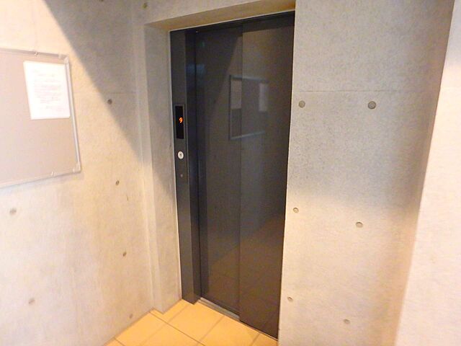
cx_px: 230
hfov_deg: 79.0
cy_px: 173
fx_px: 280
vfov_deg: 63.4
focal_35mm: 21
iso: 1000
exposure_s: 1/8
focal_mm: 3.7
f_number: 3.5
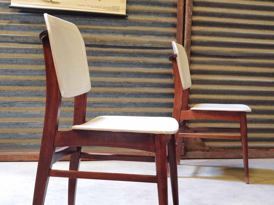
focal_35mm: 52
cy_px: 102
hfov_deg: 36.8
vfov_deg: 28.0
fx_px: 412
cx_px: 137
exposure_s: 1/33.3
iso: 500
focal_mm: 6.71
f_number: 1.9
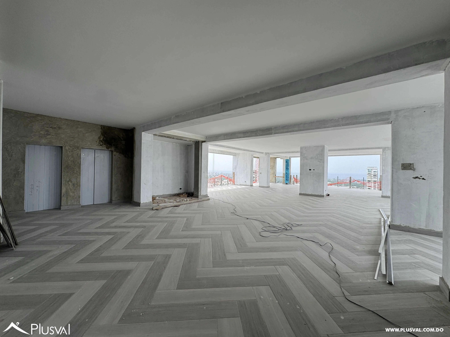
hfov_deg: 102.1
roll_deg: -0.7
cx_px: 225
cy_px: 168
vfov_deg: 85.7
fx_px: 182
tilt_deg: +0.0
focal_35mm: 14
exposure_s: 1/459
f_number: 2.2
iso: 40
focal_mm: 2.22
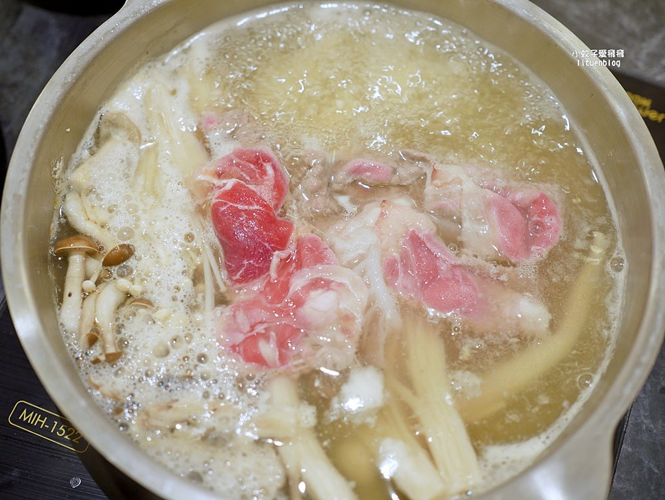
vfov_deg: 29.1
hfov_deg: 38.2
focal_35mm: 50
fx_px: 961
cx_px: 332
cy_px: 250
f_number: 1.8
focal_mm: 25
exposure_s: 1/125
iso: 200
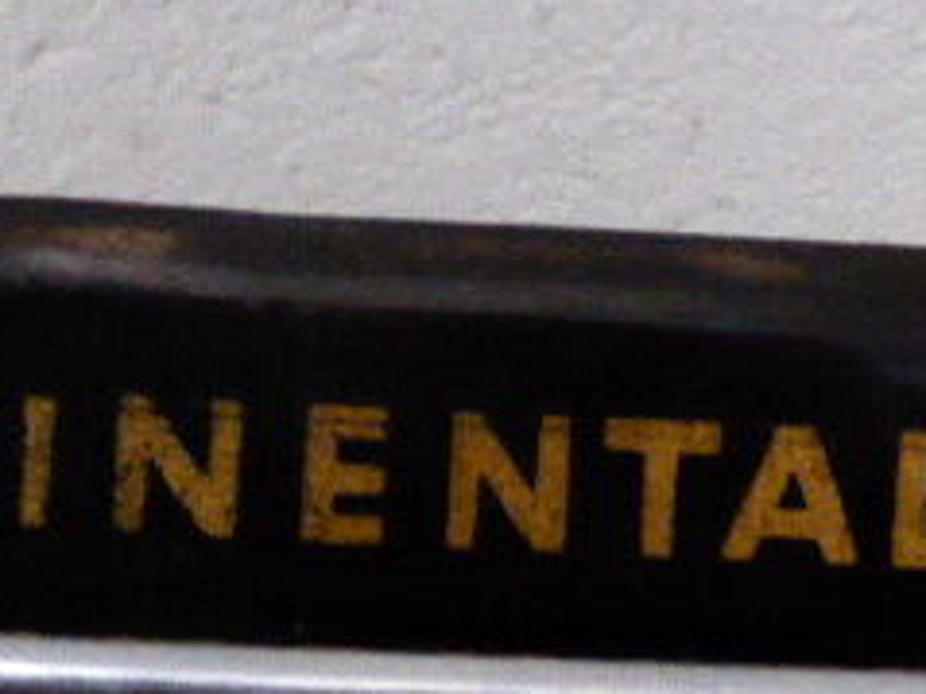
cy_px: 384
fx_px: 3075
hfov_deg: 17.0
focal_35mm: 115
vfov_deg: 12.9
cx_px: 159
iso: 1600
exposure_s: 1/15
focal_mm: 7.4
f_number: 3.9
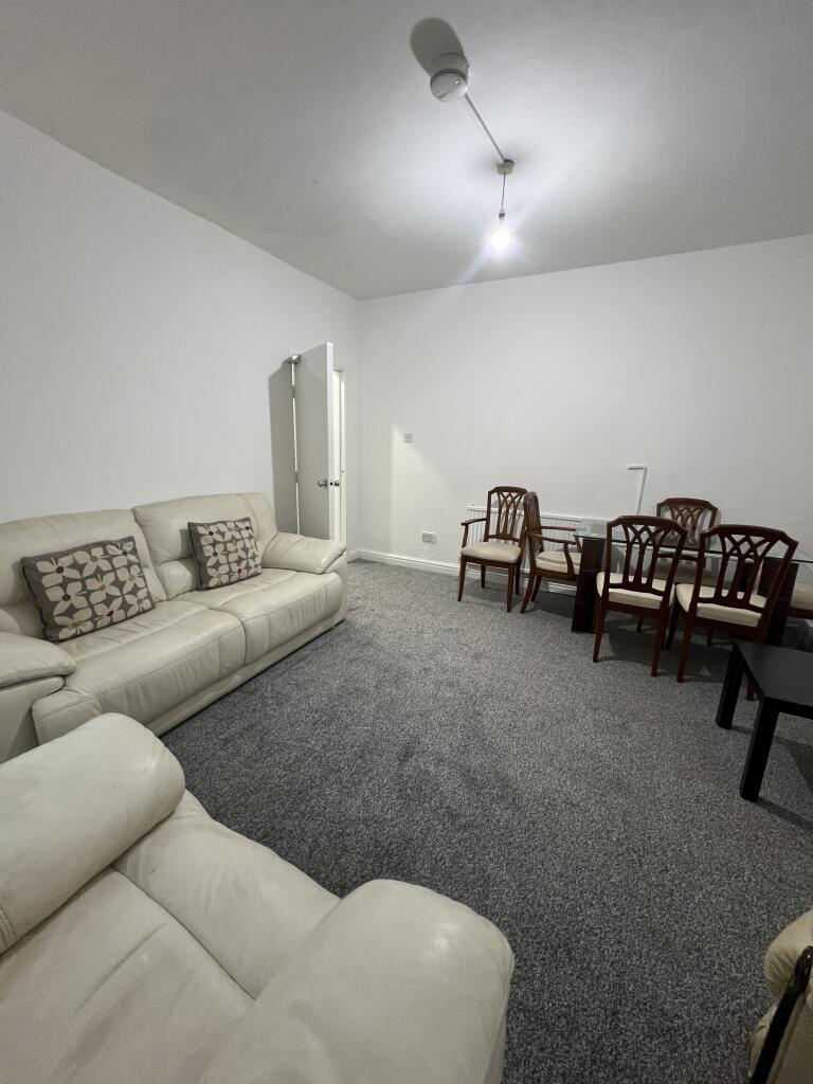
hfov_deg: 89.9
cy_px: 542
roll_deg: -2.0
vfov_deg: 106.2
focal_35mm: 13
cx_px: 406
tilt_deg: -11.8
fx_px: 407
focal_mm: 1.57
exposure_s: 1/50
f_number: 1.8
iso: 250
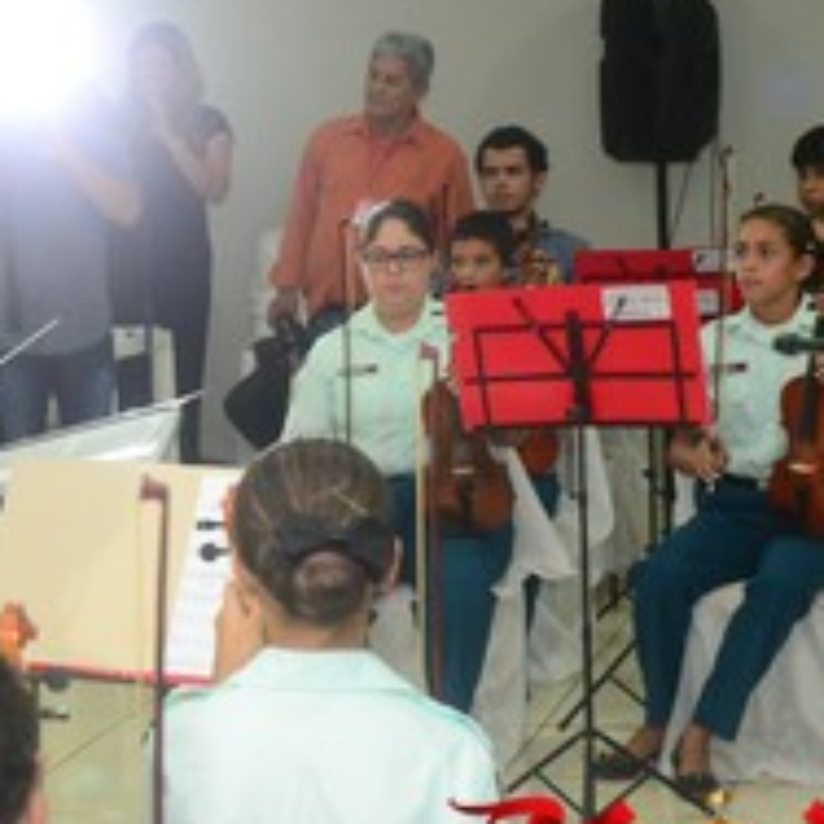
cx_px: 61
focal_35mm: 107
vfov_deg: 16.3
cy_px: 416
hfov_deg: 16.0
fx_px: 2882
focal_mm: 35
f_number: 4.2
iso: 1600
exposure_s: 1/60
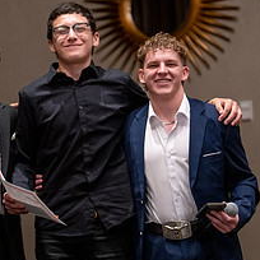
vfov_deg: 13.2
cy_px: 196
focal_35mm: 132
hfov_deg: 13.1
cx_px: 41
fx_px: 1122
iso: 1600
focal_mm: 50
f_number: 1.2
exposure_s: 1/320
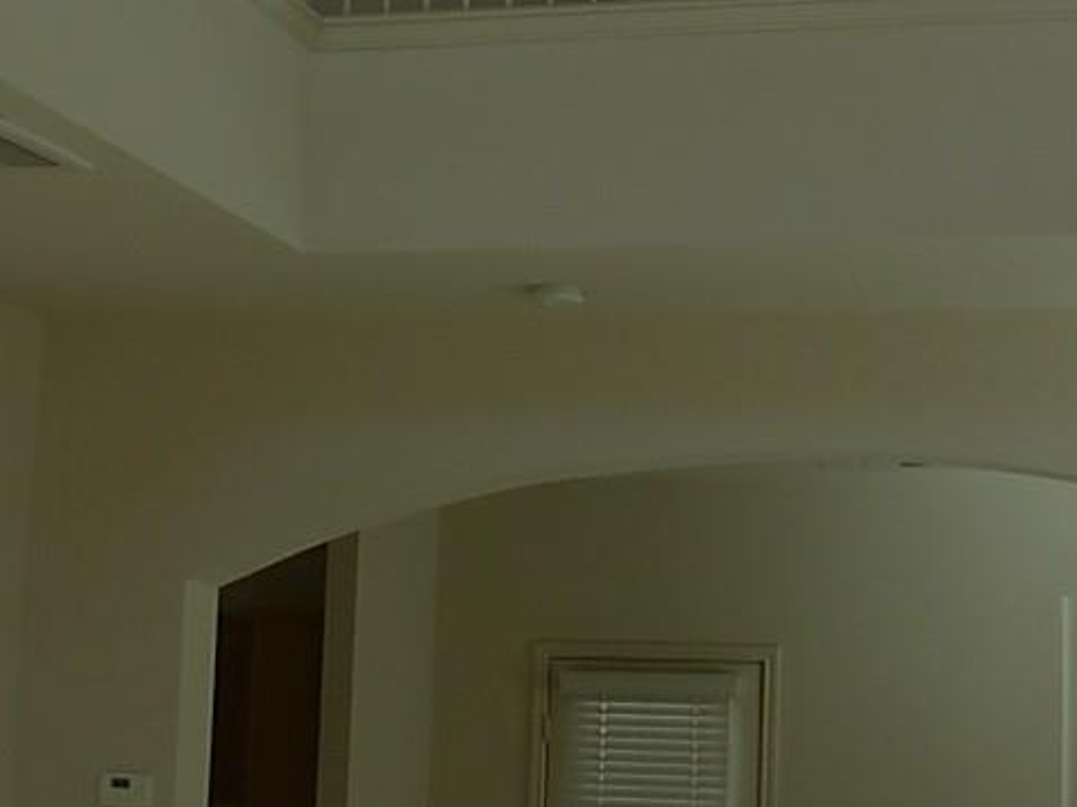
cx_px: 542
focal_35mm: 82
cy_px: 254
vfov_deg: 17.9
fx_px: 2551
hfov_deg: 23.8
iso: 50
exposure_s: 1/197
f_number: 2.9
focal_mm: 6.3
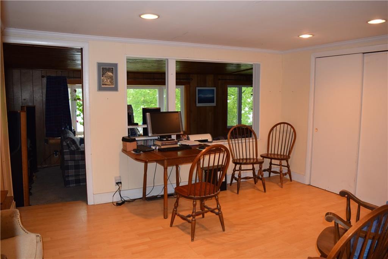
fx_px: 291
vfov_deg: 47.9
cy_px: 130
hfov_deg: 67.4
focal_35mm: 27
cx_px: 194
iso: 800
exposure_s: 1/100
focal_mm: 18
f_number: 5
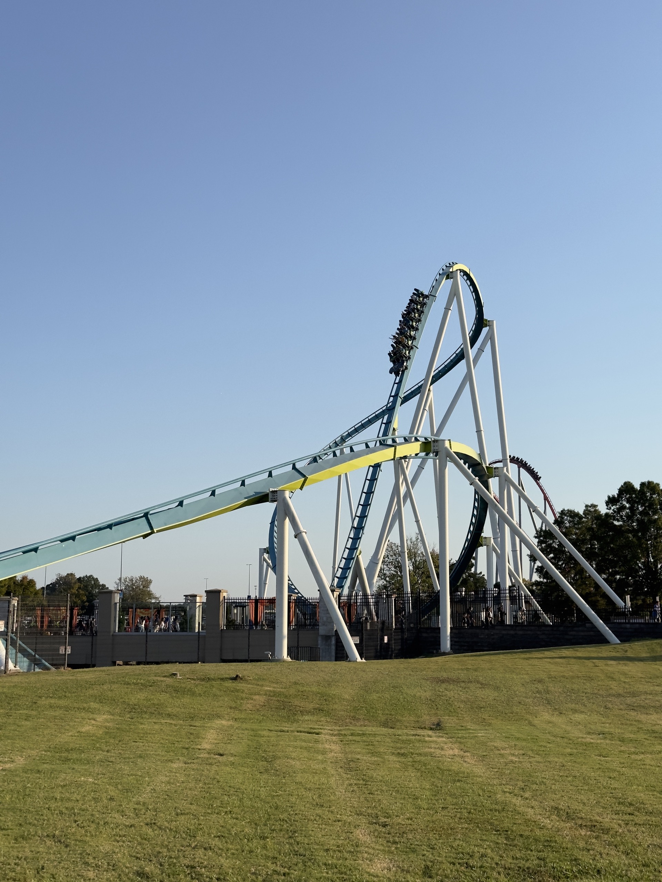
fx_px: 1224
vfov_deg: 39.7
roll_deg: -2.4
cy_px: 441
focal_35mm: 48
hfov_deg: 30.3
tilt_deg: +6.9
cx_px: 331
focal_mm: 6.86
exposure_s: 1/3731
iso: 64
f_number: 1.78
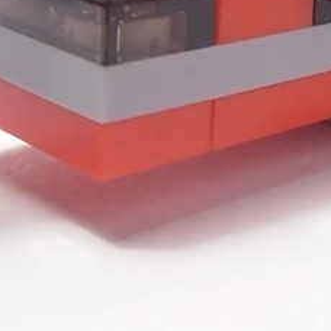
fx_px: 1396
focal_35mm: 129
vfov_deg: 13.1
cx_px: 315
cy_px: -89
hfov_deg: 13.4
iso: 80
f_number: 3.9
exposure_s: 1/40
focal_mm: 6.61
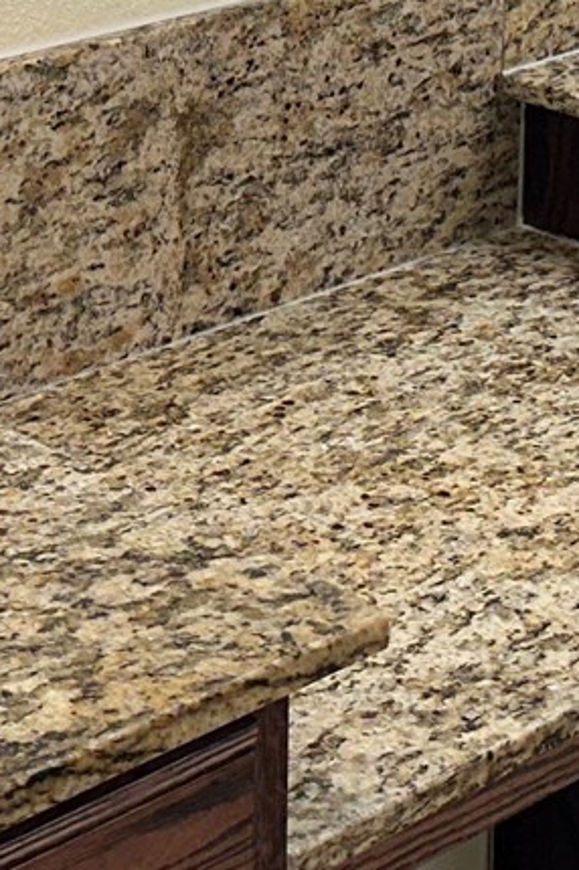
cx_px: 231
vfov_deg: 16.4
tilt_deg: -10.7
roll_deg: -0.4
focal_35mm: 119
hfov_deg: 11.5
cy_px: -214
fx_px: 2875
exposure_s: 1/120
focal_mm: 6.86
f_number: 1.78
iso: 80
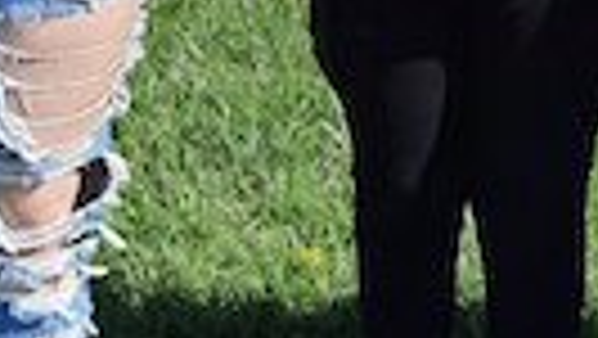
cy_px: -266
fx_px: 2332
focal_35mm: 147
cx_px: 427
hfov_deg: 14.6
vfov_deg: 8.0
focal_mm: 4.6
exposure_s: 1/1277
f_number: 2
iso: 32
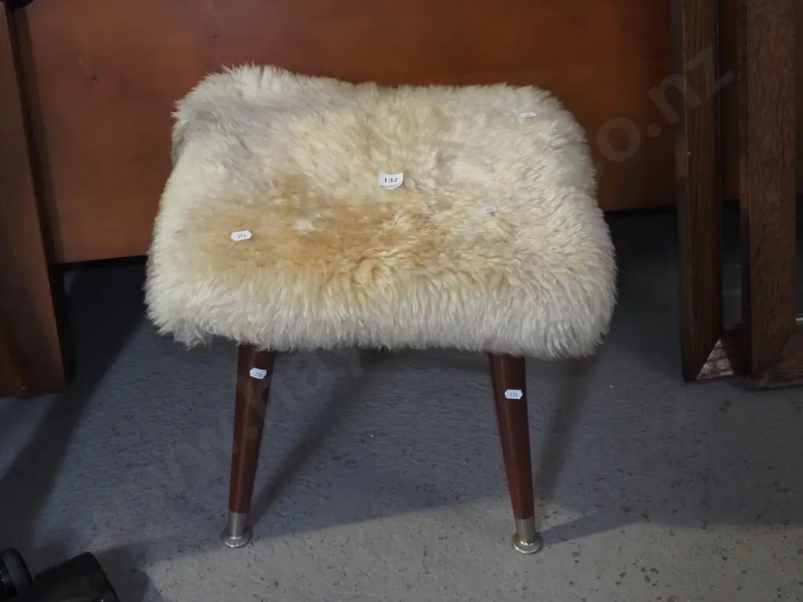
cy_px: 301
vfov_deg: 31.5
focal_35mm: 46
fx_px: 1067
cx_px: 402
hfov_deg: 41.2
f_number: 5.6
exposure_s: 1/60
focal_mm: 23
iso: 2500
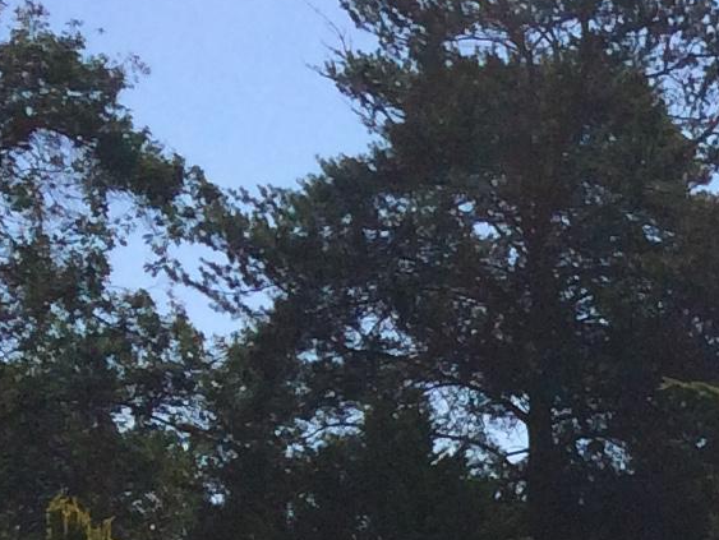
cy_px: 1380
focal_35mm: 168
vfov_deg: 8.0
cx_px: 1684
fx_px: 3492
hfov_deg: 10.3
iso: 32
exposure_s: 1/4115
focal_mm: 4.15
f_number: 2.2
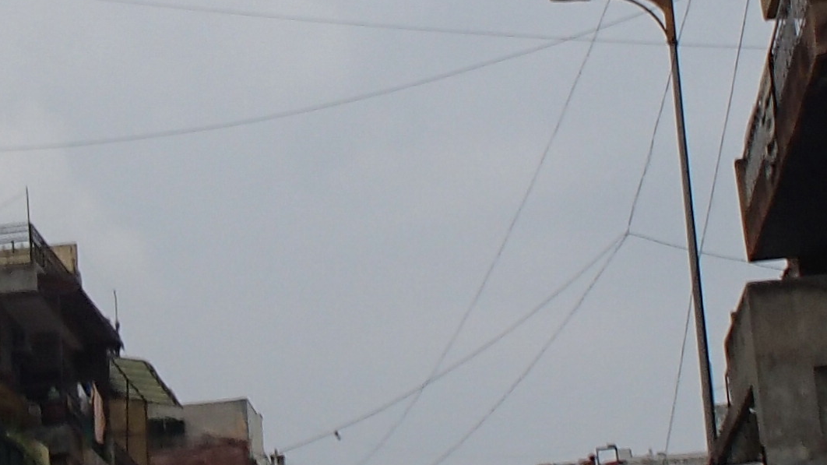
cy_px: 65
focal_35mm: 114
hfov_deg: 18.7
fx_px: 2499
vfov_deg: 10.6
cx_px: 273
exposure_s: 1/320
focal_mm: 5
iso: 100
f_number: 11
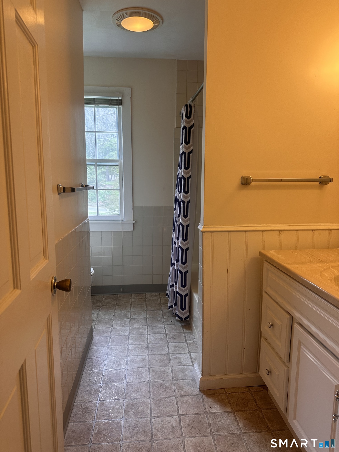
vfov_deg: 71.6
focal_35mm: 24
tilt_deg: -7.8
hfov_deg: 56.8
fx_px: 313
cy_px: 226
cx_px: 170
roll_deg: -1.8
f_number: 1.78
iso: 125
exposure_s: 1/60
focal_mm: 6.86
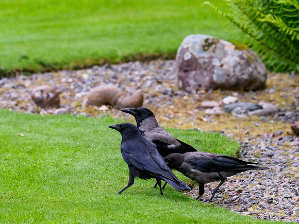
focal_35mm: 831
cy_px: 144
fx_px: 7179
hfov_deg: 2.4
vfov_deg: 1.8
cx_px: 150
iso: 3200
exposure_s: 1/1250
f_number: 4.5
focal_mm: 300
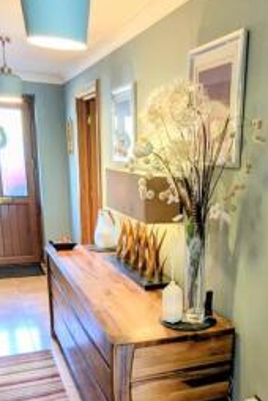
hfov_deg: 34.4
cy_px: 298
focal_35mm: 38
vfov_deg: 48.8
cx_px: 202
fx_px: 423
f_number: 2.2
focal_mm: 2.35
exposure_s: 1/44.7
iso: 242
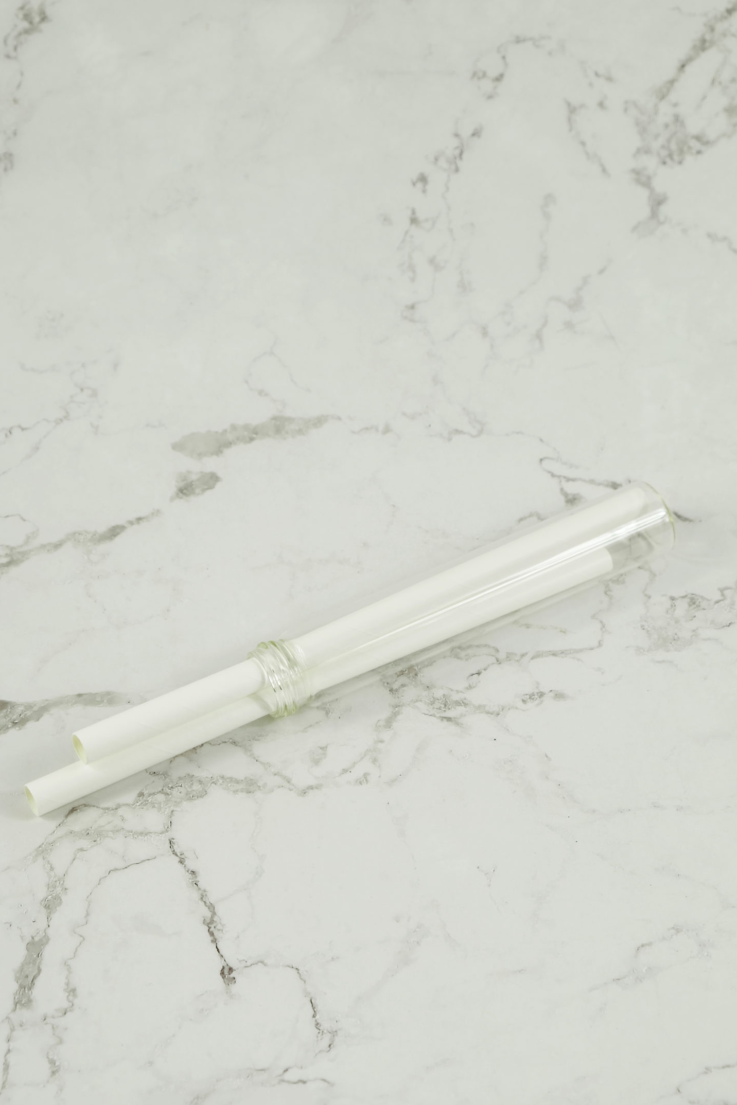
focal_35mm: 87
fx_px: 2671
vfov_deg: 23.4
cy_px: 549
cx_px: 335
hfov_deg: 15.7
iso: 200
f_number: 7.1
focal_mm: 48.4
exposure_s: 1/50
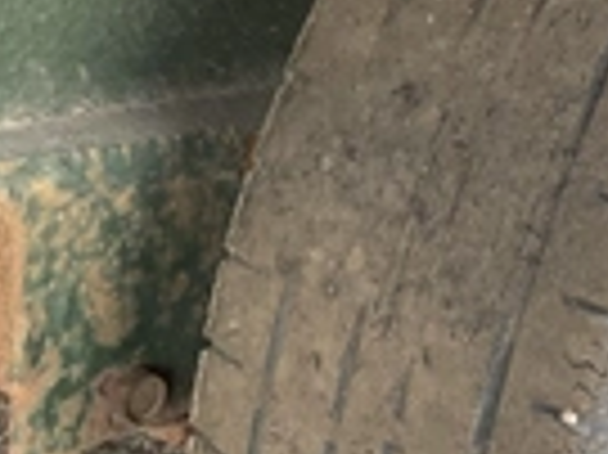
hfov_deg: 21.6
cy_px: 126
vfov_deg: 17.1
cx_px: 662
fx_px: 1509
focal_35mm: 86
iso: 50
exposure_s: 1/122
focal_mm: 3
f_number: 1.8
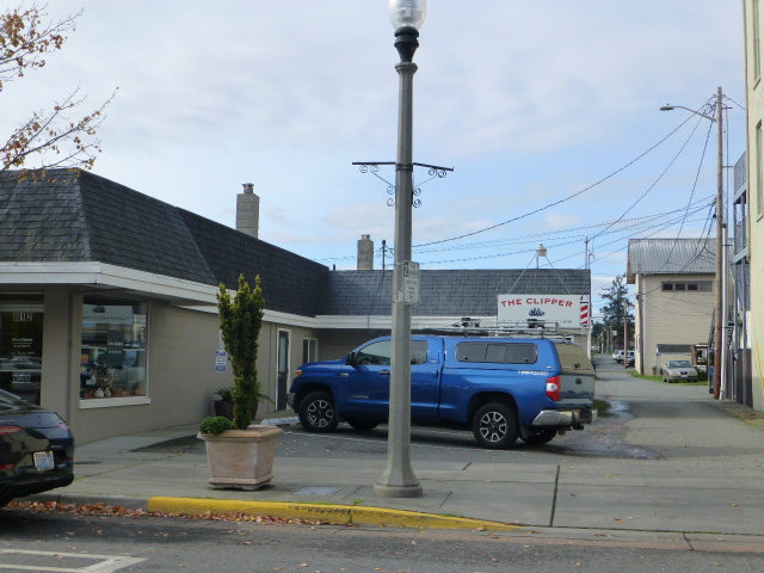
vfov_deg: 32.9
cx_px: 382
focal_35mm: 44
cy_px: 286
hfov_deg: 42.9
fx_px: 971
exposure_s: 1/640
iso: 160
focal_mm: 7.9
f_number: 4.1
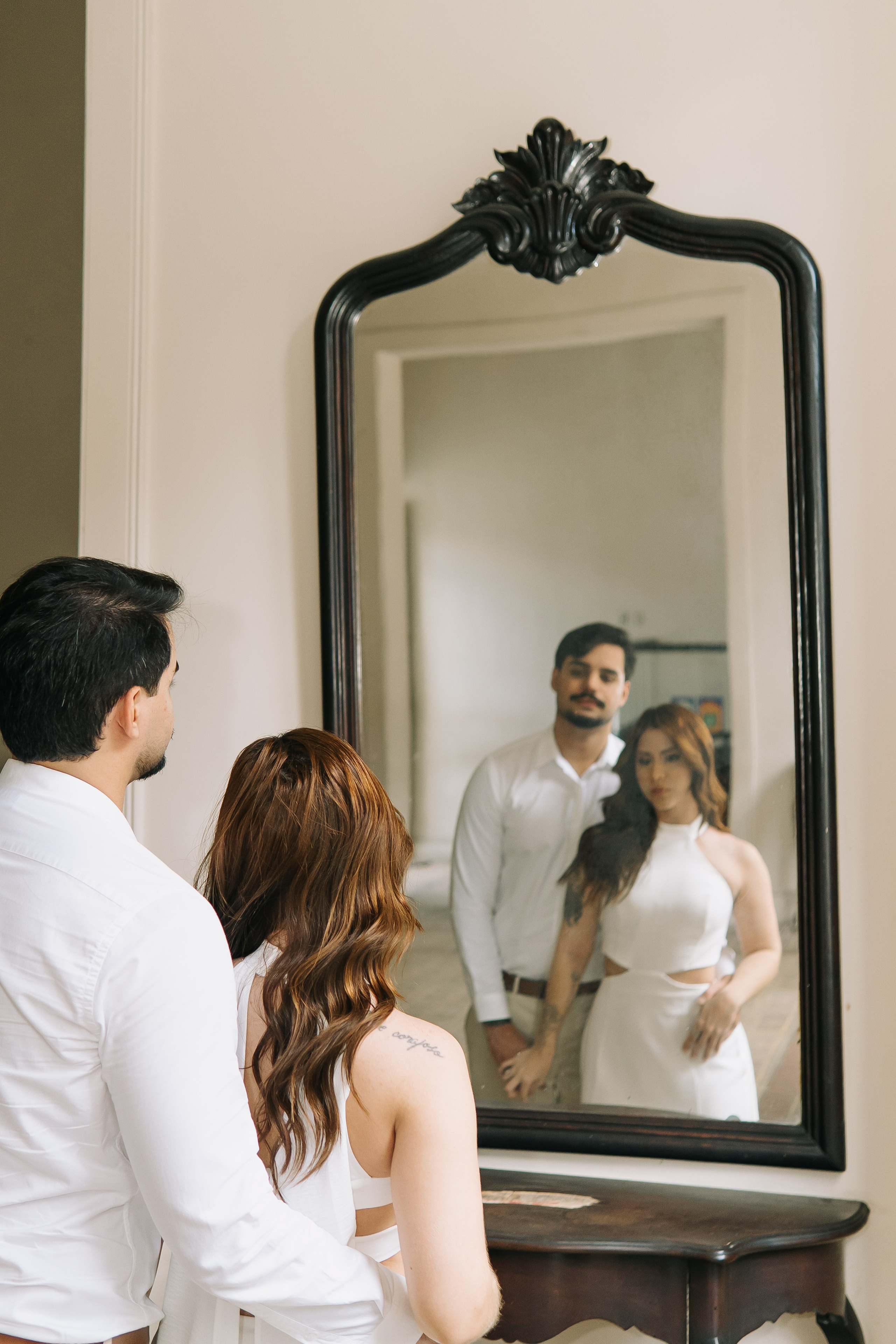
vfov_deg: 43.6
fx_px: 1680
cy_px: 672
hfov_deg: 29.9
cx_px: 448
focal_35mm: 45
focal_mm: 30
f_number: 2.5
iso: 800
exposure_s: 1/160
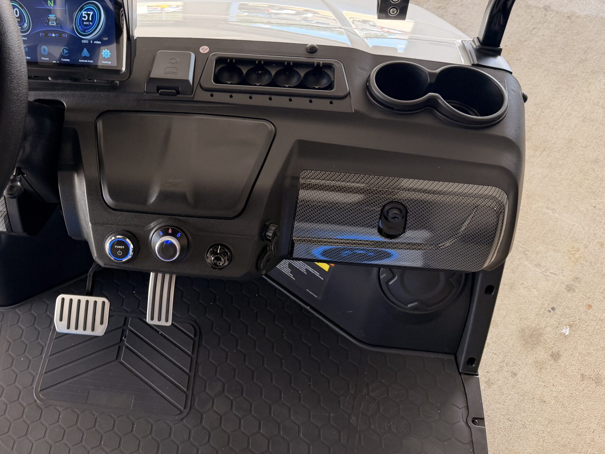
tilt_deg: -49.1
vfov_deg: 40.3
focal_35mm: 35
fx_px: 612
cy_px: 160
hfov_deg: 51.0
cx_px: 172
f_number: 1.78
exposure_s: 1/141
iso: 125
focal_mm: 6.76
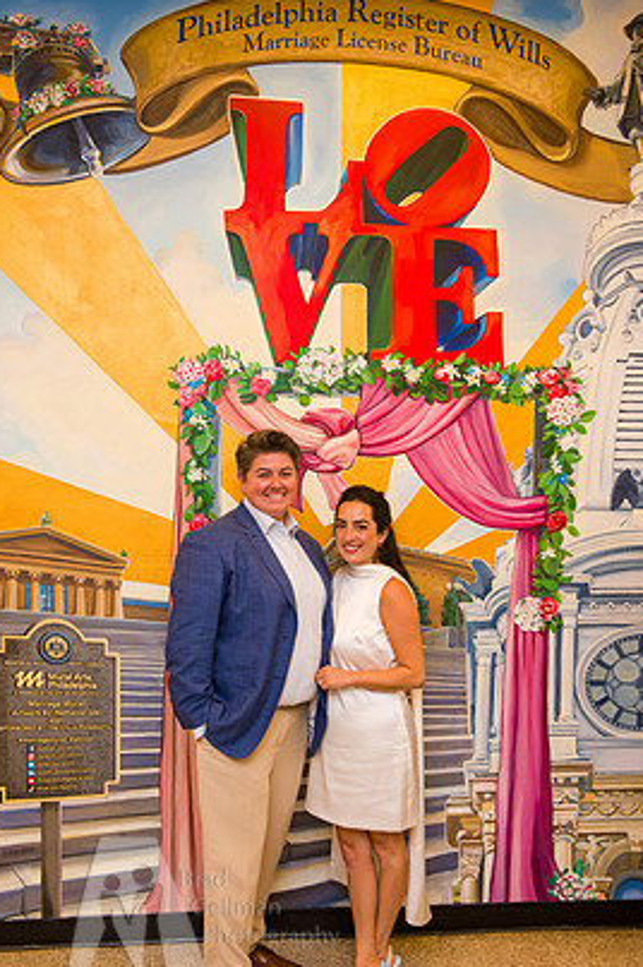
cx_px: 310
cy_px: 511
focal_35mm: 38
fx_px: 1020
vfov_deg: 50.7
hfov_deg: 35.0
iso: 1600
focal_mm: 34
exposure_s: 1/125
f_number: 6.3
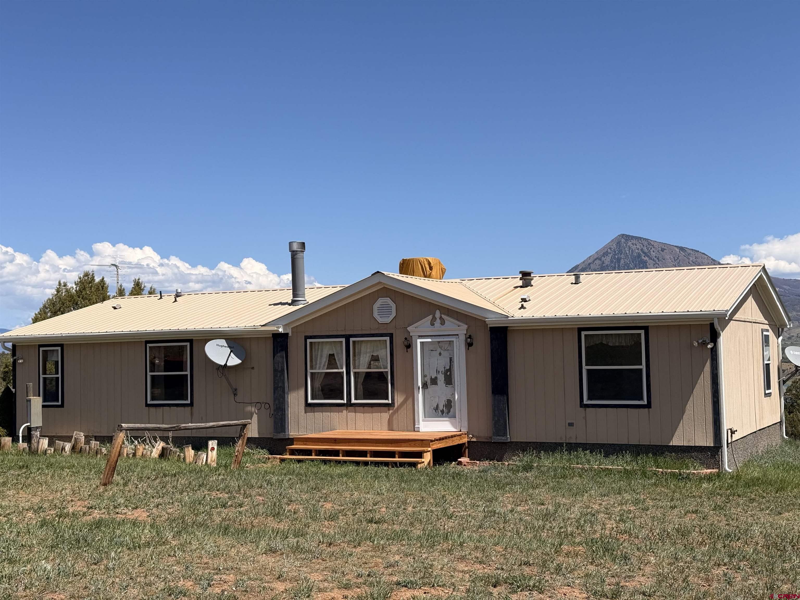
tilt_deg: +3.5
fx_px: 1109
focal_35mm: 48
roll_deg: +0.8
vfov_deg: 30.3
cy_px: 300
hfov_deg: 39.7
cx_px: 400
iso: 64
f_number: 1.78
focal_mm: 6.76
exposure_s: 1/6536
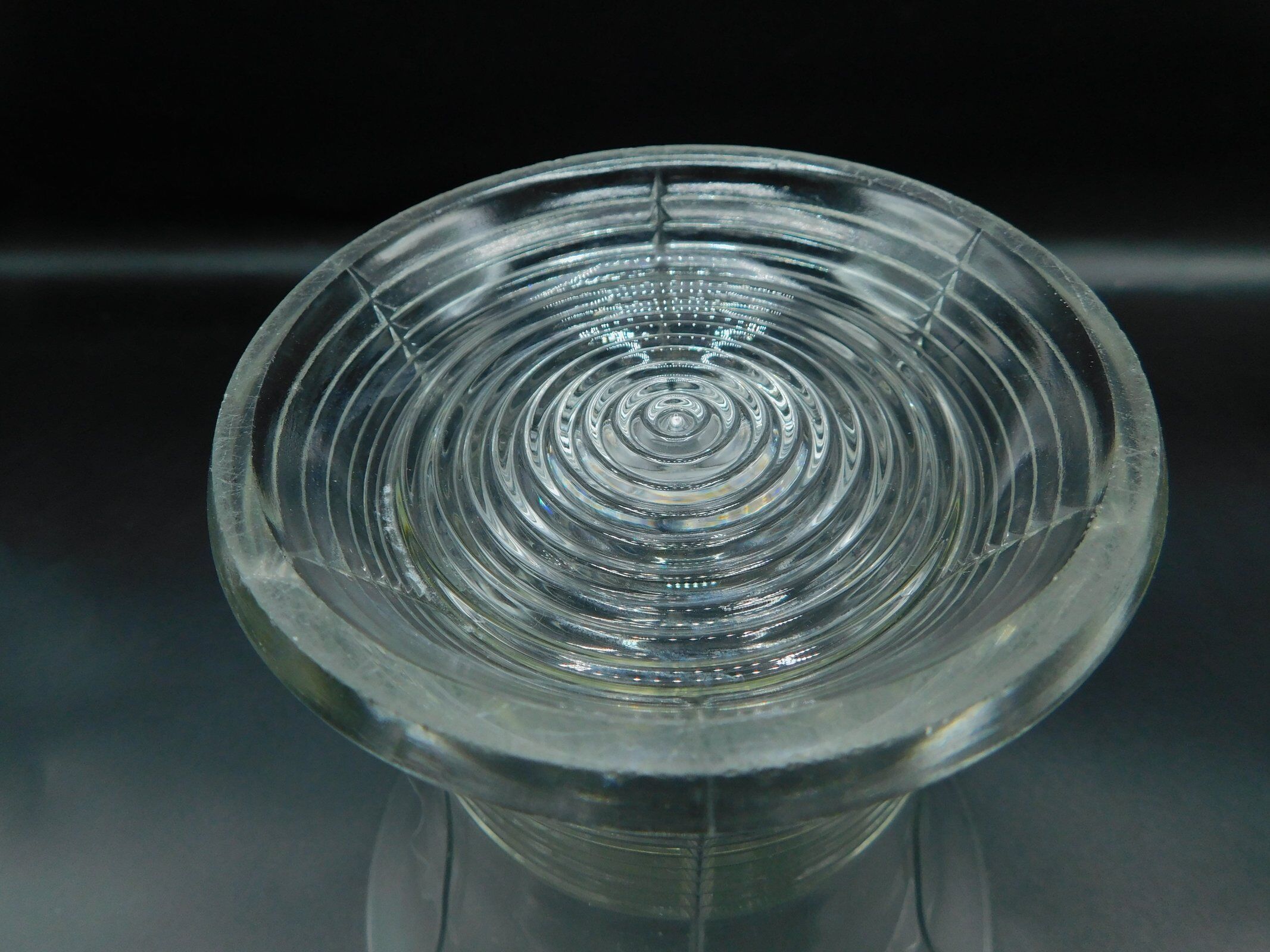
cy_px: 476
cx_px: 635
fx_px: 844
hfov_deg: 73.9
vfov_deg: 58.9
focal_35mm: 23
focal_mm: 4
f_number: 3
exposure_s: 1/160
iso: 125
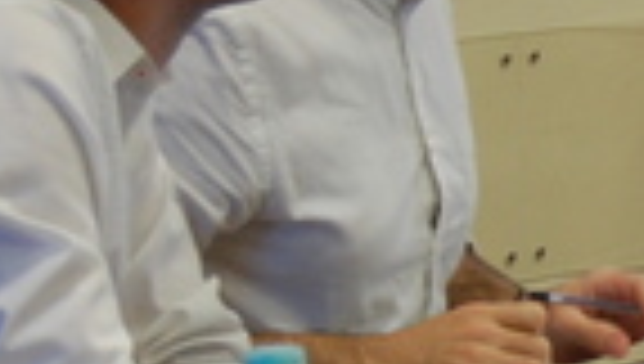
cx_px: 1225
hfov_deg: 7.2
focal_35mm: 288
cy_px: 135
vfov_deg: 4.2
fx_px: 4926
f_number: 5.3
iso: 800
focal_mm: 42
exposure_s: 1/30
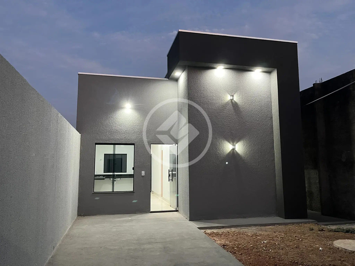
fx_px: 267
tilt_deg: +7.3
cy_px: 133
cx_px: 178
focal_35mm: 26
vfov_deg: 53.1
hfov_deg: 67.3
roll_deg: +0.3
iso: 500
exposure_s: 1/40
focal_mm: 5.1
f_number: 1.6
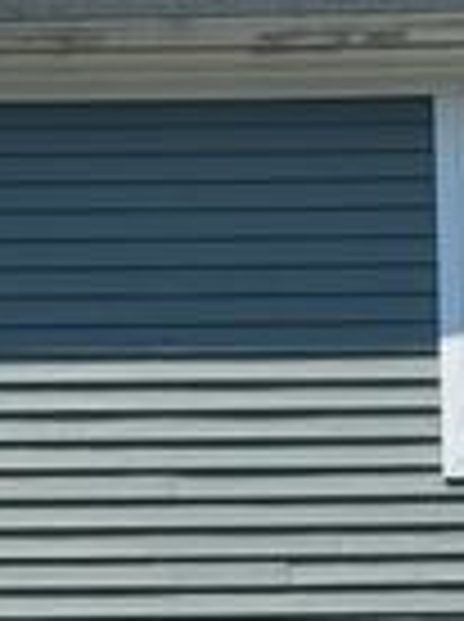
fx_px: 2080
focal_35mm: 116
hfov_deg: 12.7
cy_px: 790
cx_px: 207
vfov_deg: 16.2
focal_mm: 6.76
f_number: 1.78
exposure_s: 1/3802
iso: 80
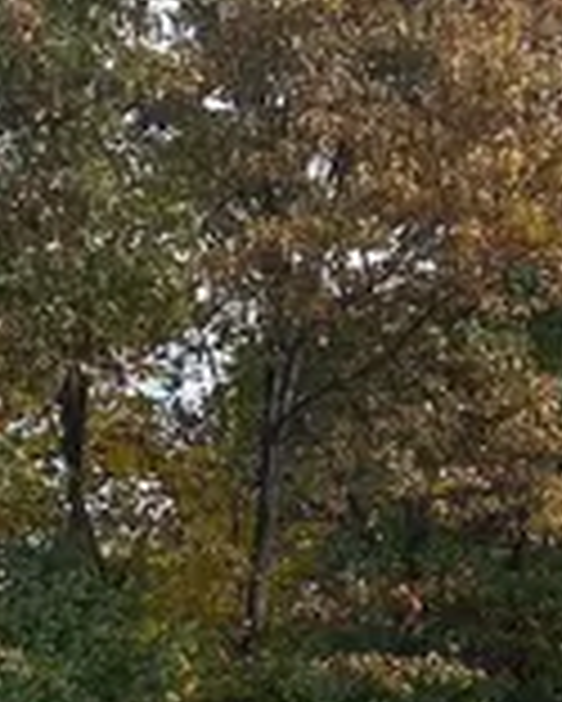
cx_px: -499
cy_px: 1087
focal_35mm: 119
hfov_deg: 11.8
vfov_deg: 14.9
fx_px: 2472
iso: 50
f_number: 1.6
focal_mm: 5.1
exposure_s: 1/1477
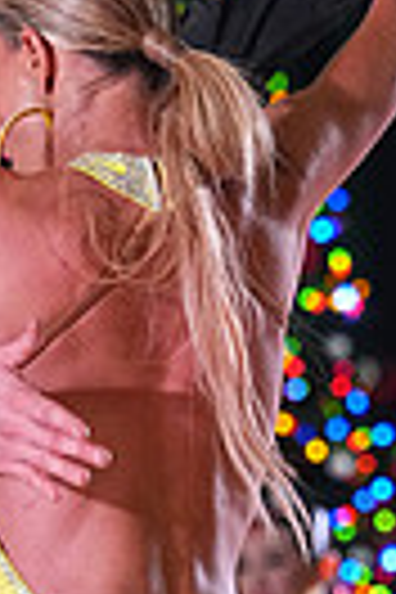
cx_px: 101
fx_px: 10823
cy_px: 914
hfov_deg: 2.1
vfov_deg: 3.1
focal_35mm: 656
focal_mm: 149
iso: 8000
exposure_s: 1/400
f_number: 5
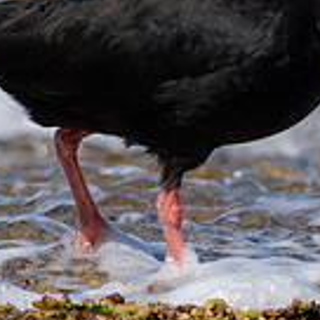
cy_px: -82
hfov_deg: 0.5
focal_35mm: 3501
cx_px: 390
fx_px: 36616
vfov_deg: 0.5
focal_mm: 450
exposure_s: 1/400
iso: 80
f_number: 8
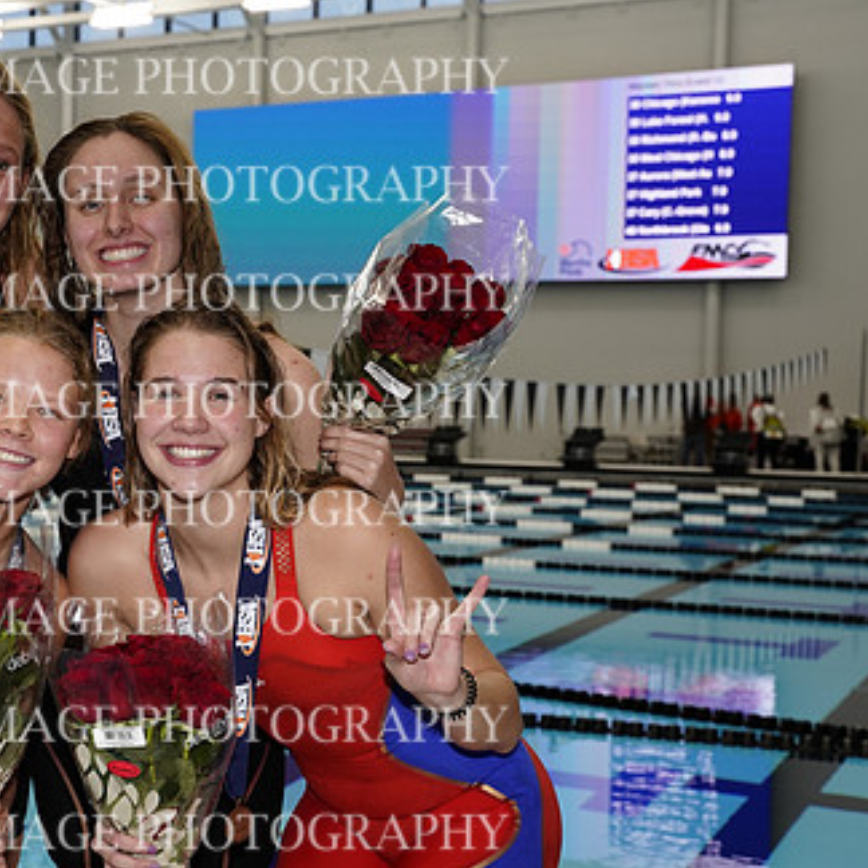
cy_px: 454
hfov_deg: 26.2
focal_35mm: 64
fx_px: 1816
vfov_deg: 26.9
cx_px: 121
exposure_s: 1/200
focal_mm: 42
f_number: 5.6
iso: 1600
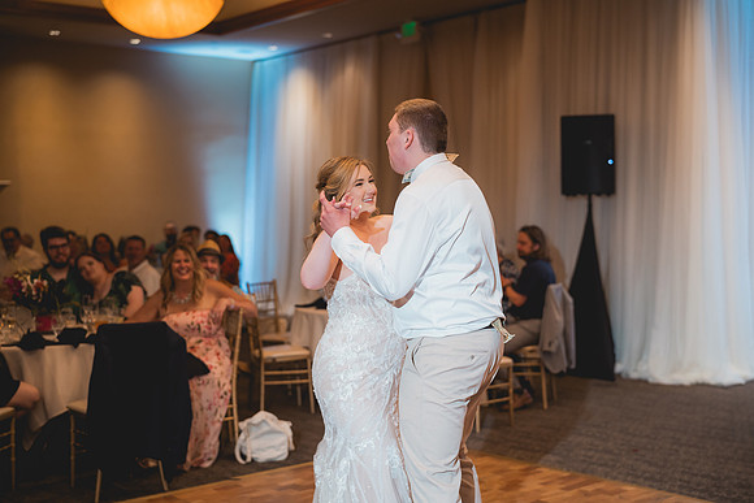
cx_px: 377
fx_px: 1047
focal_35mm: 50
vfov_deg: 27.0
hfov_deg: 39.6
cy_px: 252
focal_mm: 50
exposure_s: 1/250
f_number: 2
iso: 1250
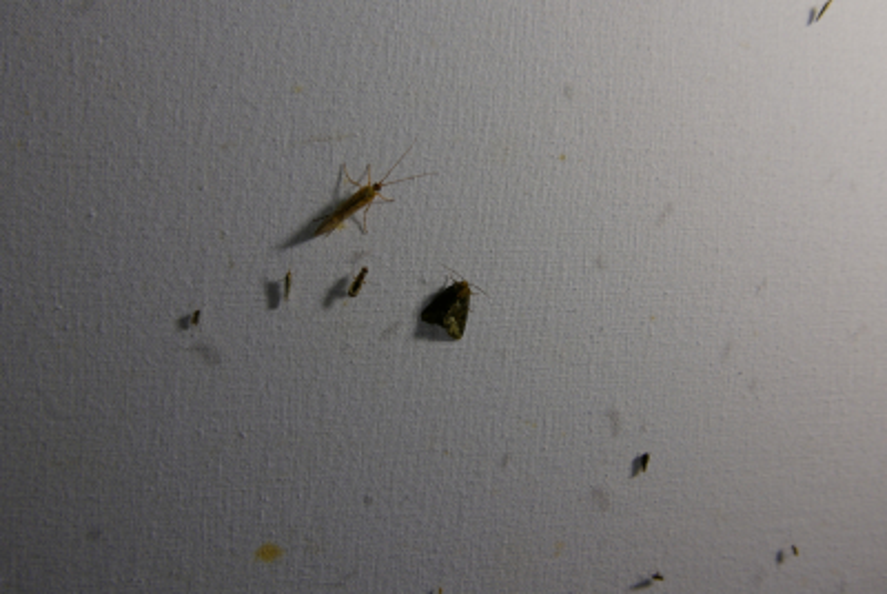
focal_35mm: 24
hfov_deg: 73.7
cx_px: 444
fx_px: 592
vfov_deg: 53.3
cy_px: 297
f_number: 3.2
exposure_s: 1/125
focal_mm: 10.9
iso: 200
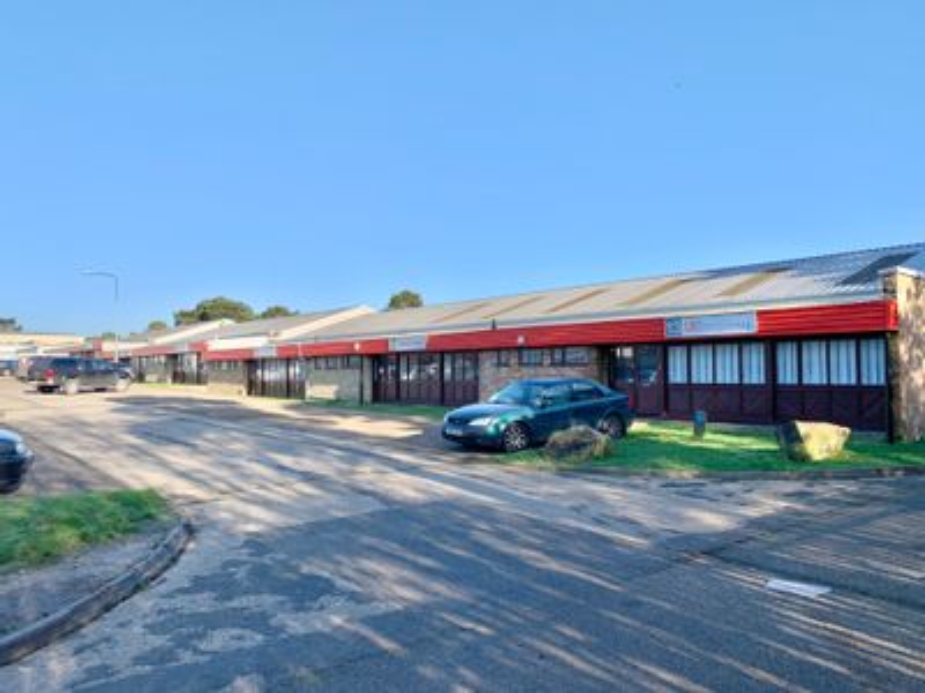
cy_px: 346
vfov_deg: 53.1
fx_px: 695
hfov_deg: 67.3
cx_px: 462
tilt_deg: +2.0
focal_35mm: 26
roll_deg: +0.6
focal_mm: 4.25
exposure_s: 1/1536
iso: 25
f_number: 1.8
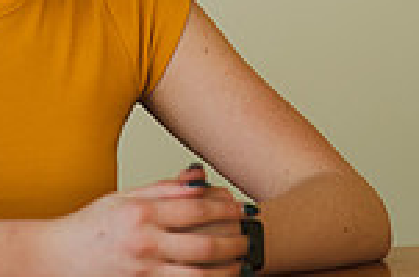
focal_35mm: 327
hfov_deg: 6.3
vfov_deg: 4.1
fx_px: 3798
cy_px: -227
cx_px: 53
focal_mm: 85
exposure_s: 1/200
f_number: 2.2
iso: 200
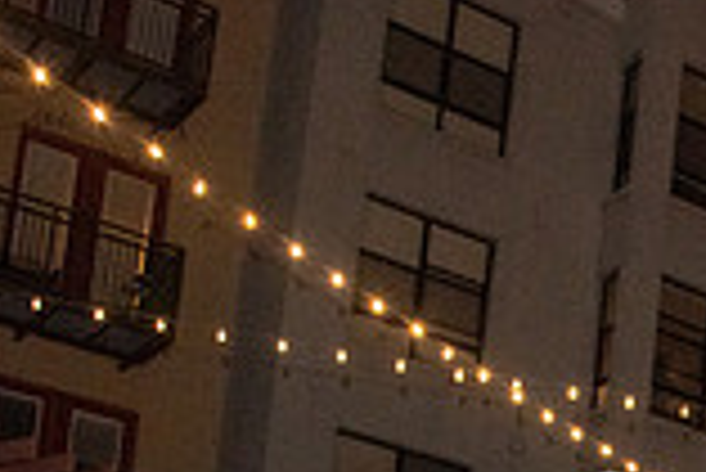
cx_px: 1083
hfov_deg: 18.6
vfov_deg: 12.7
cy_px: 919
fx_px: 1884
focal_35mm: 96
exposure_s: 1/160
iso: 1600
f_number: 4
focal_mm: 24
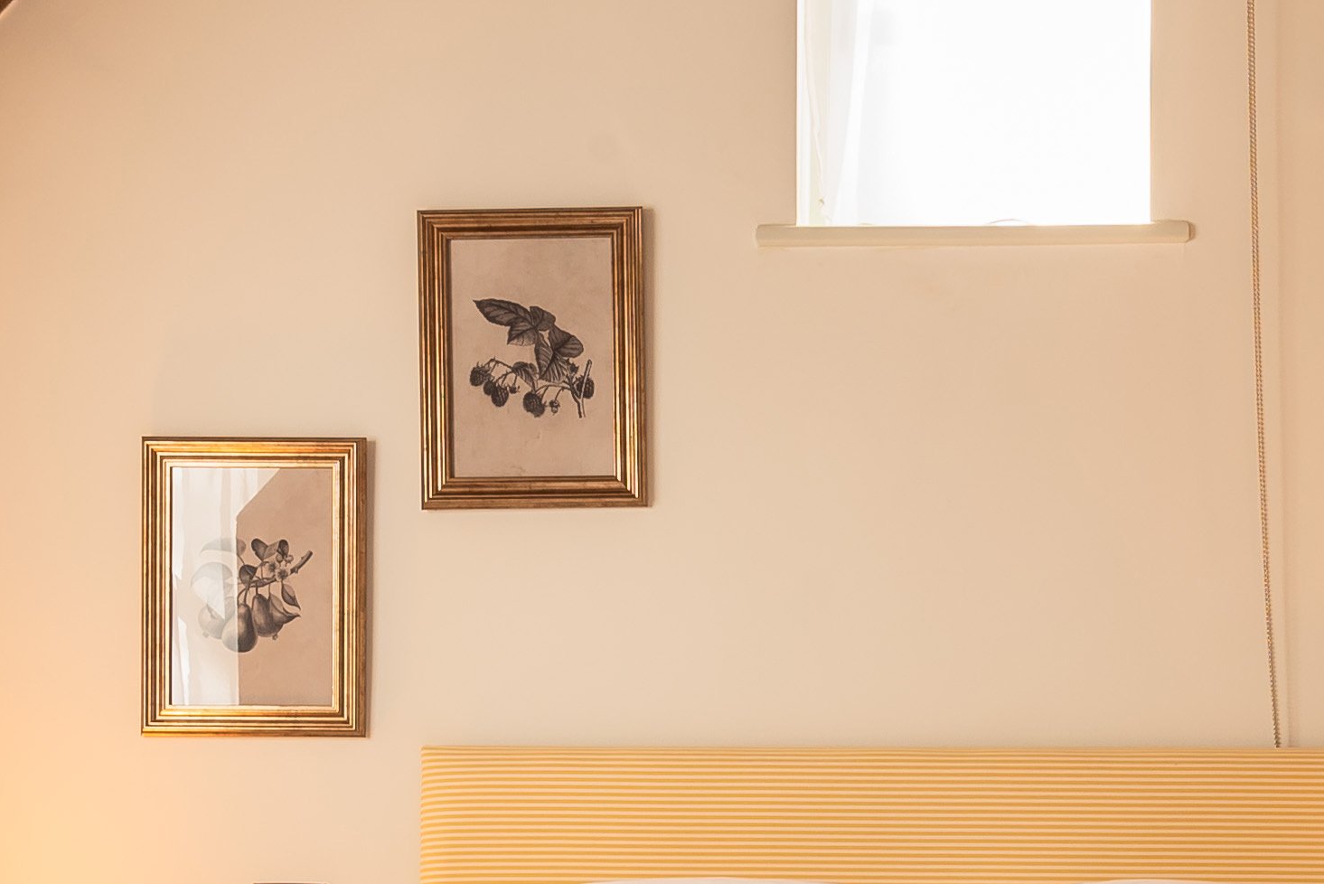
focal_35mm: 78
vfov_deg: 17.1
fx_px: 2870
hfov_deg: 25.7
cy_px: 875
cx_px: 982
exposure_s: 1/5
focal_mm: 19
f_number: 13
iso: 200
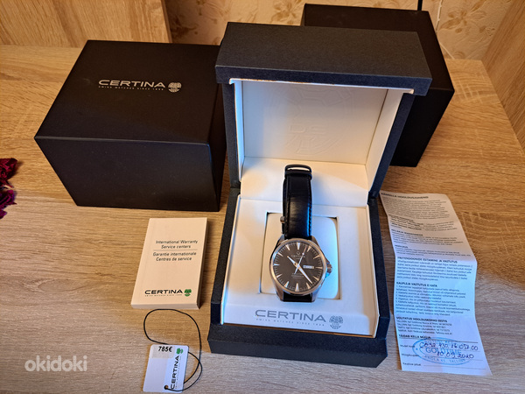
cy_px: 197
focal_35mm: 24
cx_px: 262
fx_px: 364
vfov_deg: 56.8
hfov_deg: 71.6
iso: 320
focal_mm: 5.23
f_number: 1.8
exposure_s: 1/50
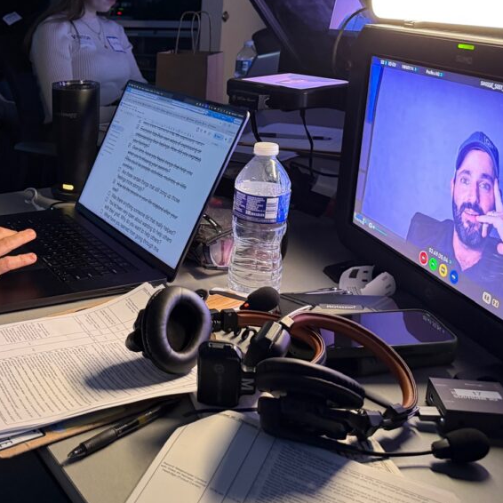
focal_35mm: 45
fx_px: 740
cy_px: 226
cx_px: 60
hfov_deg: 35.5
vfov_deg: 37.5
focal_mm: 6.76
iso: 1000
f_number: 1.78
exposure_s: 1/40
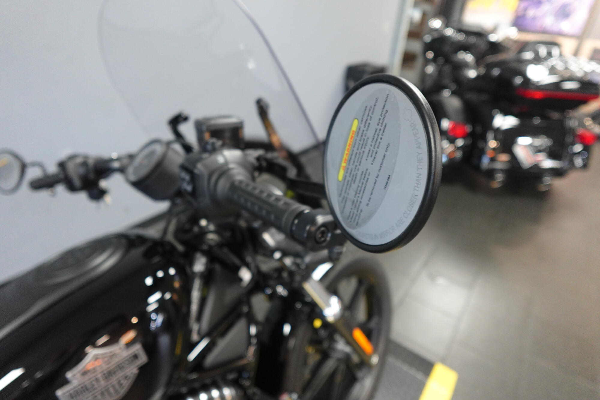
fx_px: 333
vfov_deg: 61.9
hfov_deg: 84.0
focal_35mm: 20
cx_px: 300
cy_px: 200
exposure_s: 1/80
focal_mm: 7.6
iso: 1000
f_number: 2
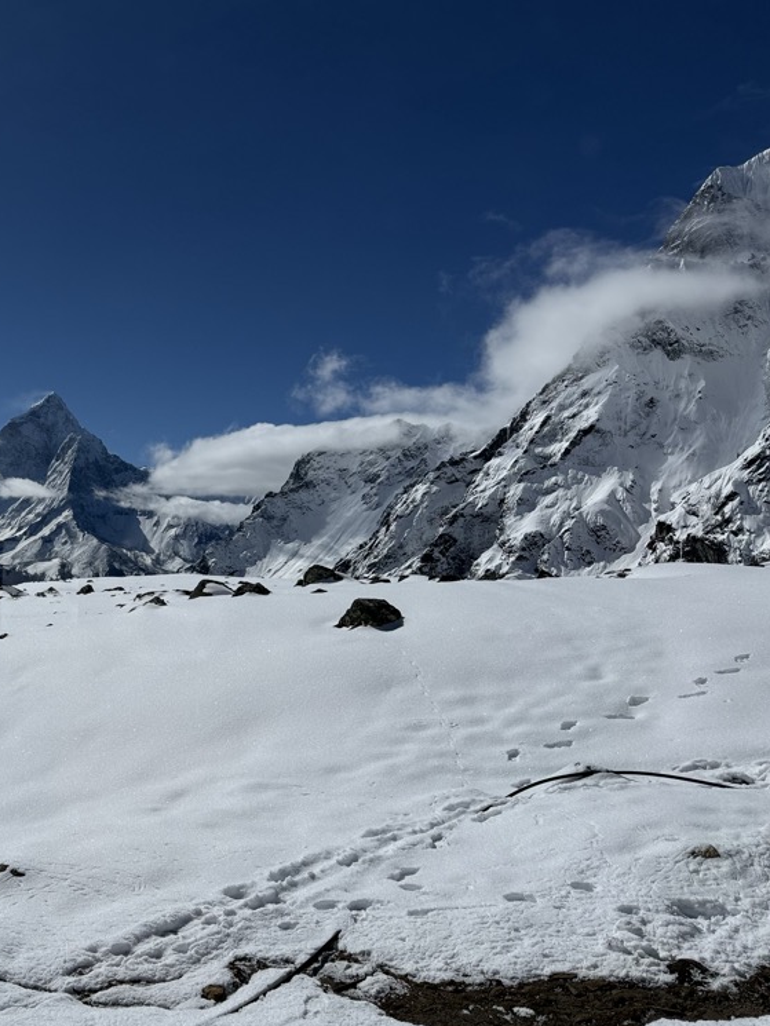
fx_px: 978
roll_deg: -0.8
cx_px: 67
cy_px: 507
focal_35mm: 33
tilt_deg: +2.6
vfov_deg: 55.3
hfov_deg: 39.6
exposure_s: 1/17544
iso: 50
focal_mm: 6.76
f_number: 1.78
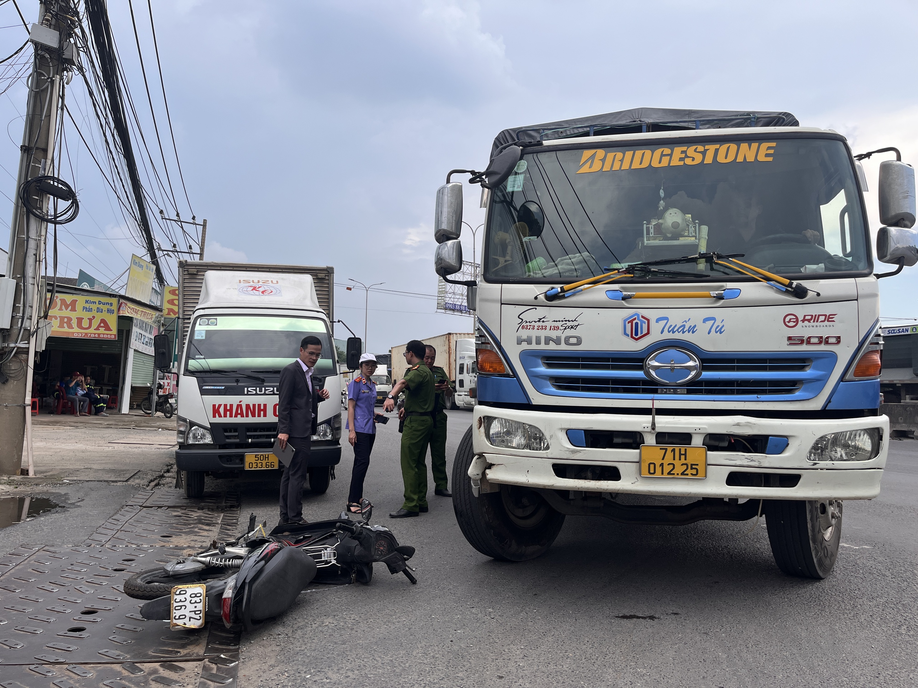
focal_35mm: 26
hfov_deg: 67.3
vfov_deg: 53.1
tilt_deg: +4.4
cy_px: 344
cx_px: 459
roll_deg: -2.4
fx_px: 690
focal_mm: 5.1
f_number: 1.6
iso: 50
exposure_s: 1/1536
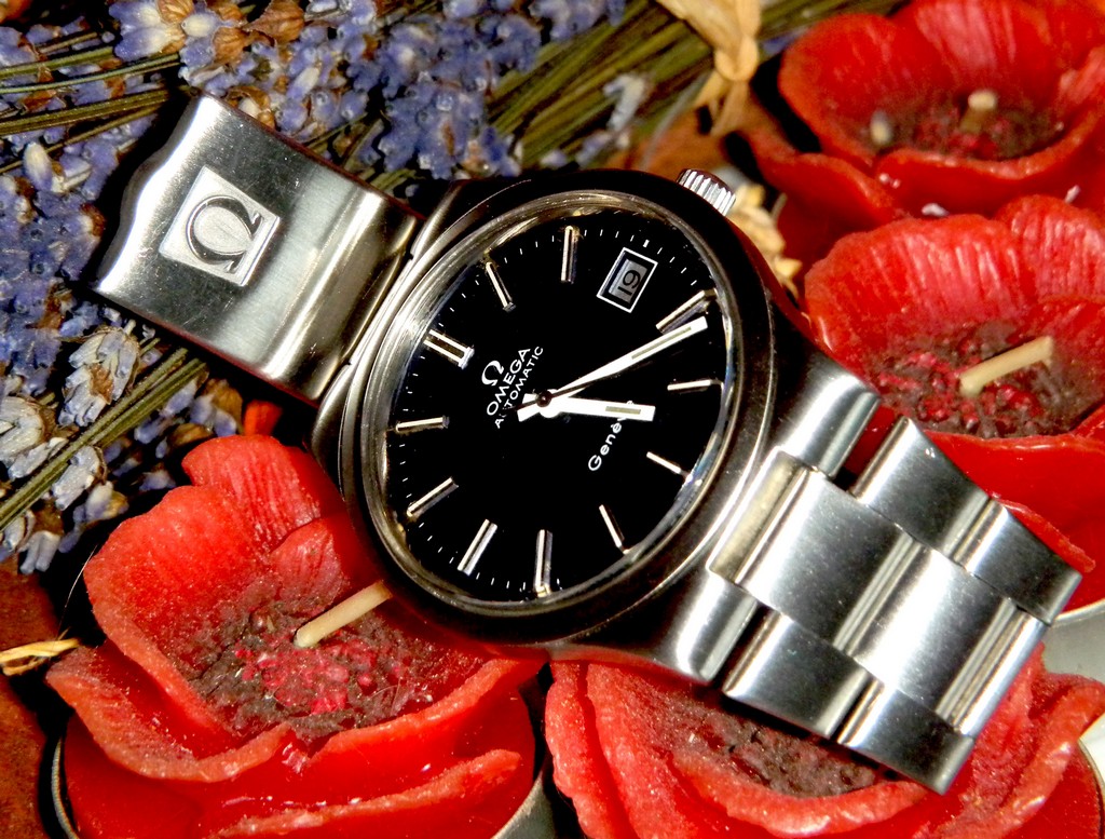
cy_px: 420
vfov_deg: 17.9
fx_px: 2661
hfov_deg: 23.5
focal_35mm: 83
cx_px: 552
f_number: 9.6
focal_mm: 14.9
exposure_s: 1/30
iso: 400
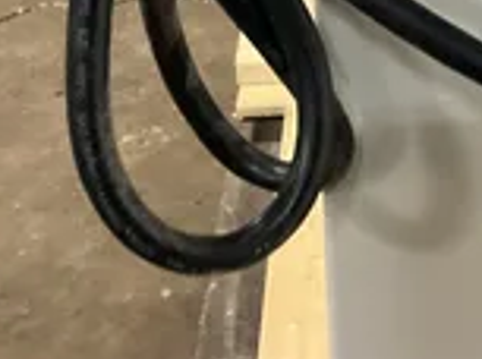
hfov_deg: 24.4
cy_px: -91
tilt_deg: -25.3
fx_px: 1056
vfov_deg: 18.2
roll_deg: -3.5
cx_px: 501
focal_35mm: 76
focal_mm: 3
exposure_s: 1/30
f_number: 1.8
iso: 320
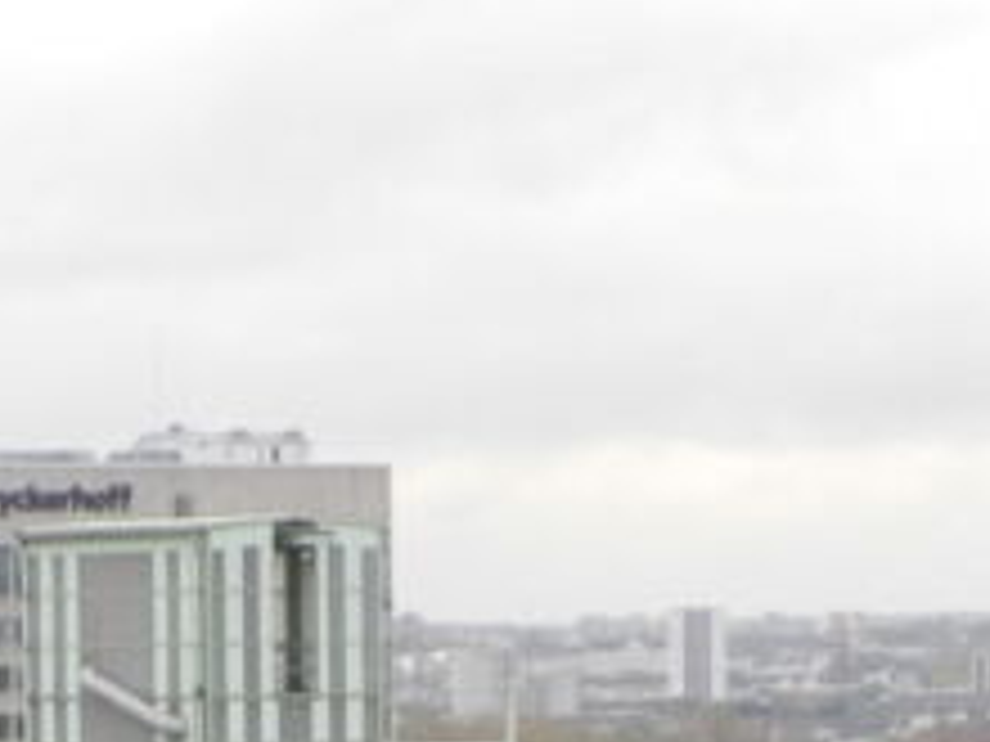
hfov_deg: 6.2
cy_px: 1547
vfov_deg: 4.6
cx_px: 68
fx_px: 9066
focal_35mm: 317
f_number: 4.5
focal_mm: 14.5
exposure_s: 1/160
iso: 100
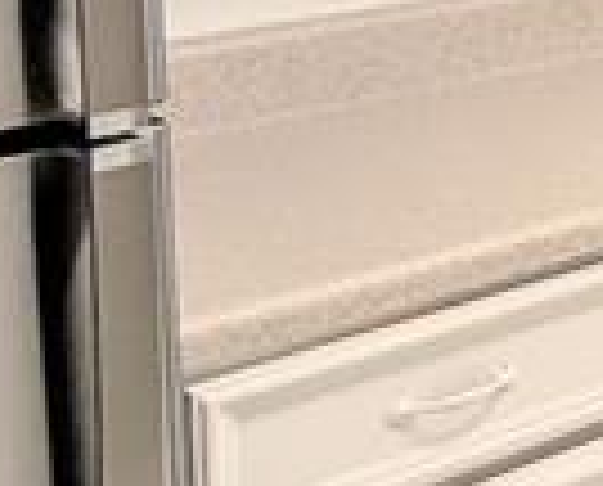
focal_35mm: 89
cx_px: 1436
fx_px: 1593
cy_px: -261
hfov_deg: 14.4
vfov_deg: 15.8
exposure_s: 1/173
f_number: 1.7
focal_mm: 2.02
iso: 31
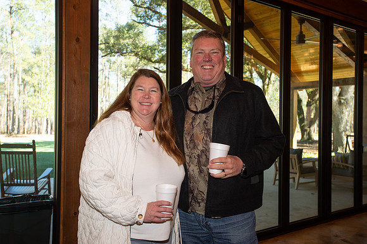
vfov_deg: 37.8
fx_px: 357
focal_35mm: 35
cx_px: 184
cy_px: 122
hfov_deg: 54.5
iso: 400
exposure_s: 1/200
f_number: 4.5
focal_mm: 35
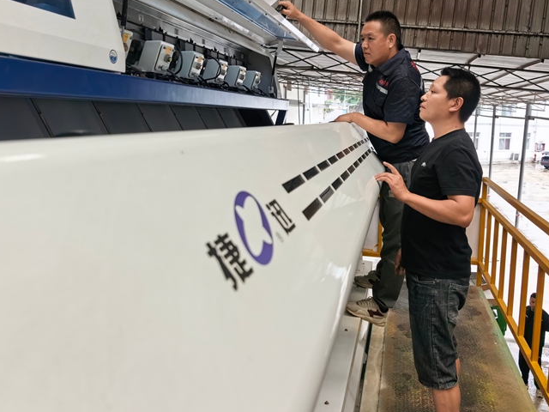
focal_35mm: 30
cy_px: 163
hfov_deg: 59.9
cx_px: 292
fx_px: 476
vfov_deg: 46.5
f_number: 1.4
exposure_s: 1/3135
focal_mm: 6.98
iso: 200
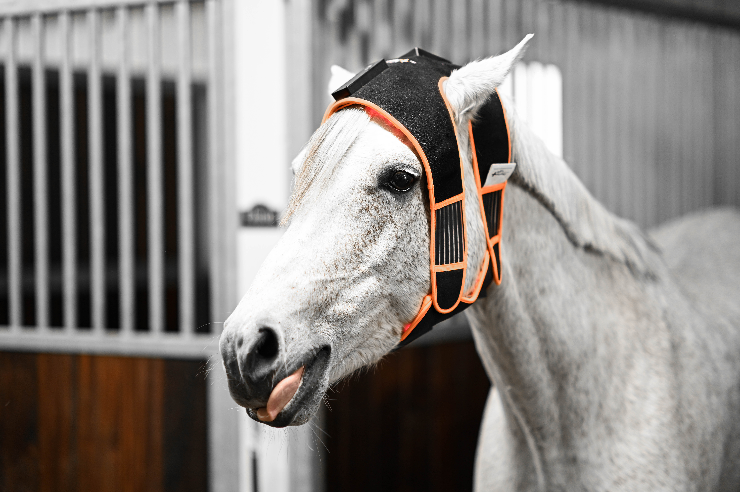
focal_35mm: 85
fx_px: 1746
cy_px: 246
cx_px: 370
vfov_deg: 16.1
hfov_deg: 23.9
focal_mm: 85
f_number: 1.4
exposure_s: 1/250
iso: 800
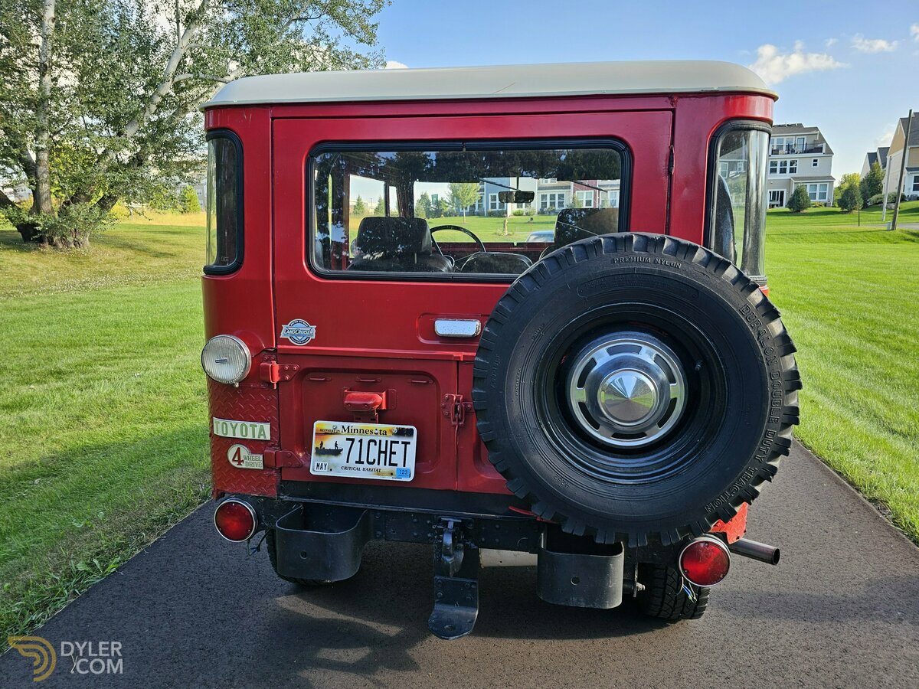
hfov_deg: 73.9
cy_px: 344
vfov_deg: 58.9
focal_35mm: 23
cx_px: 460
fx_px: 611
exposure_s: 1/120
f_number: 1.7
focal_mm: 6.3
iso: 12
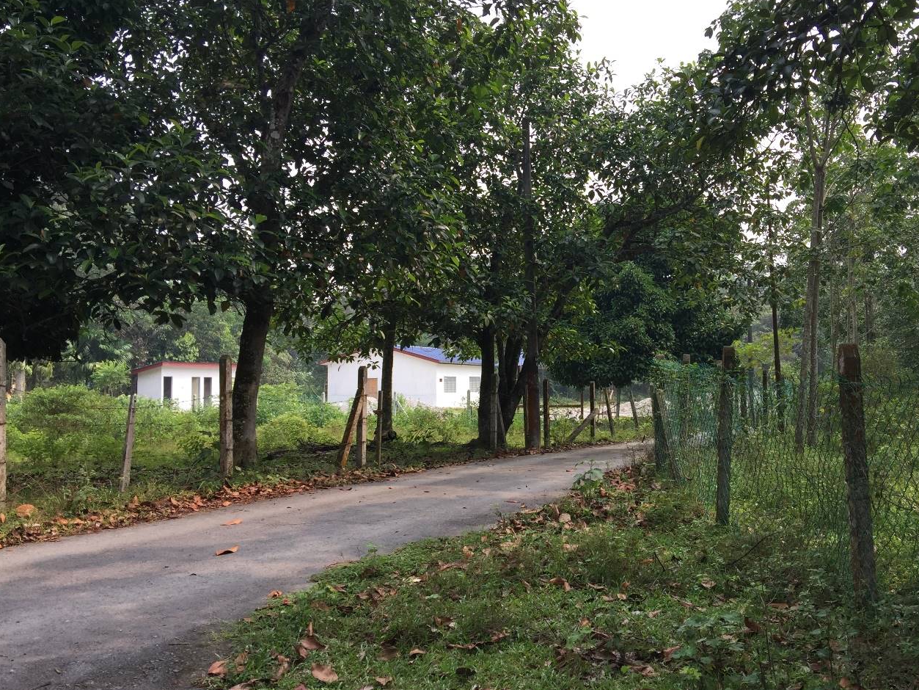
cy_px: 341
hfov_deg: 53.7
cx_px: 536
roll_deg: +0.6
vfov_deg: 41.8
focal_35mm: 34
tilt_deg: +5.6
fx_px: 903
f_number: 2.2
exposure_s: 1/549
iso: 32
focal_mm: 4.15
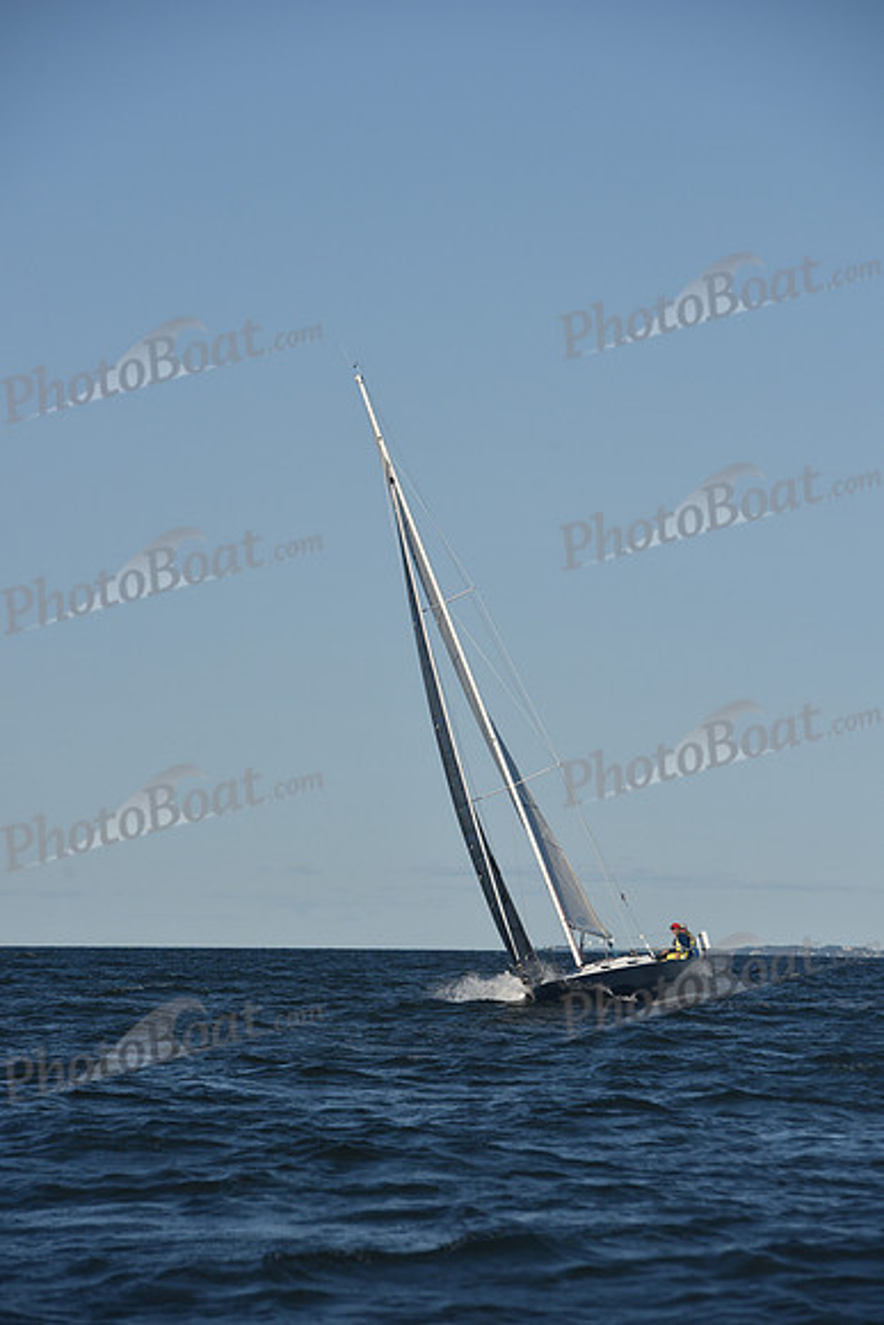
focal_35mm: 165
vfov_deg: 12.4
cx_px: 442
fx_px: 6073
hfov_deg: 8.3
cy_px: 662
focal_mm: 165
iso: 250
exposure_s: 1/800
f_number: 7.1
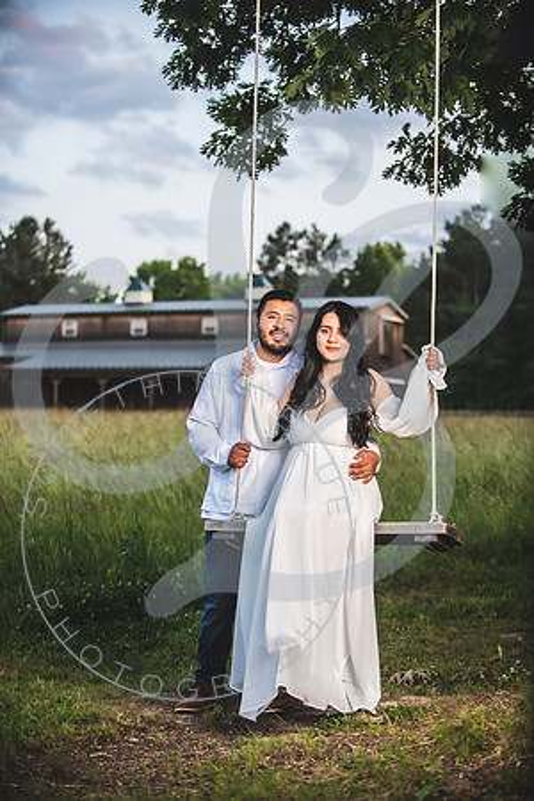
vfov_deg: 28.8
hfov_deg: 19.5
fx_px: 1557
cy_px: 400
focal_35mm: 70
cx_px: 267
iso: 200
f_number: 2.8
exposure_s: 1/250
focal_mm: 70
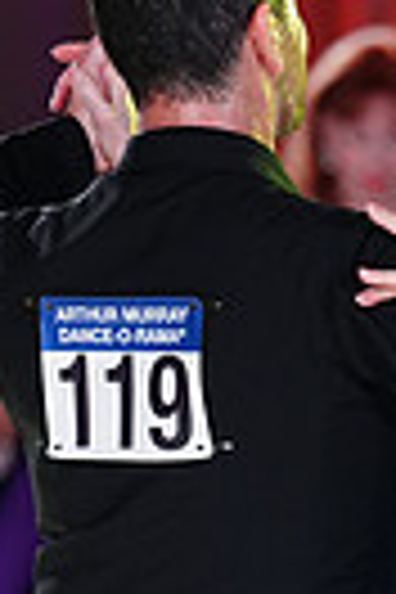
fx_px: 10411
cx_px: 434
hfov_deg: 2.2
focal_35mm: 631
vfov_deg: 3.3
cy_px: 801
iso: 1600
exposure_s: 1/400
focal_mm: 144
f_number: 2.8
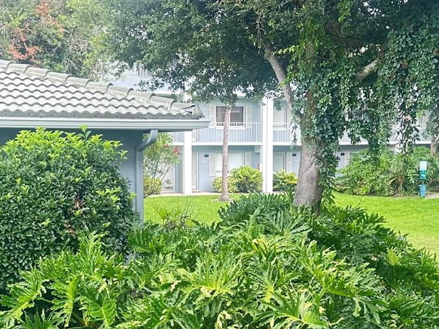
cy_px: 235
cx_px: 169
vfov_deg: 24.6
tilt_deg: -6.0
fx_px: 748
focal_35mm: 59
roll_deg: +0.6
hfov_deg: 32.6
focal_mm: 6.86
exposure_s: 1/205
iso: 80
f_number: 1.78
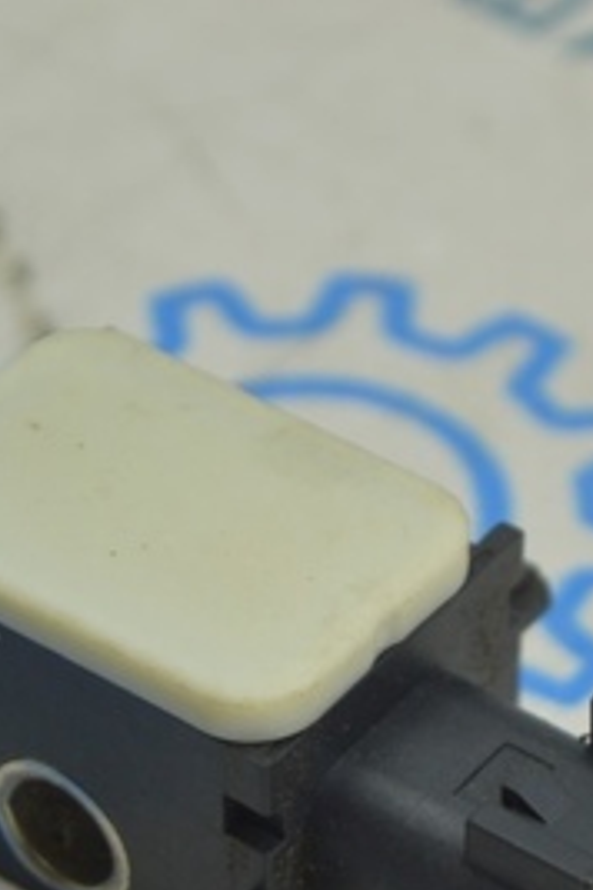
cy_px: 705
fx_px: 4872
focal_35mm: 197
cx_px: 296
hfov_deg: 7.0
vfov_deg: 10.4
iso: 400
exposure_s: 1/25
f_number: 5.6
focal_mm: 55
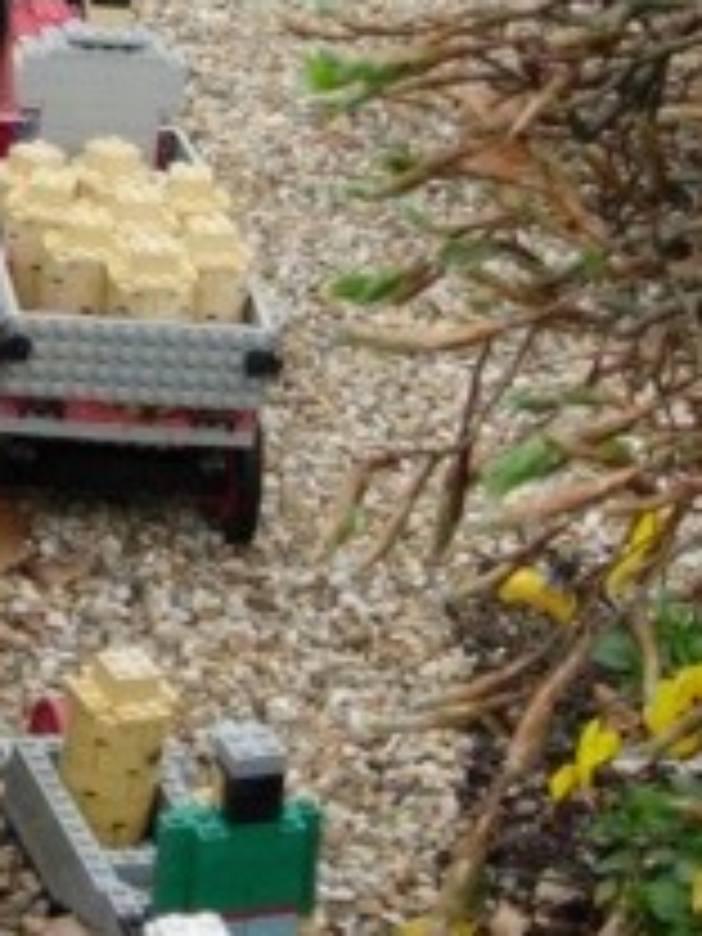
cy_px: 266
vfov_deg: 13.5
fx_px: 3948
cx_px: -225
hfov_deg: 10.0
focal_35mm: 146
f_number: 2.8
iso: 64
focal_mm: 7.8
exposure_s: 1/470
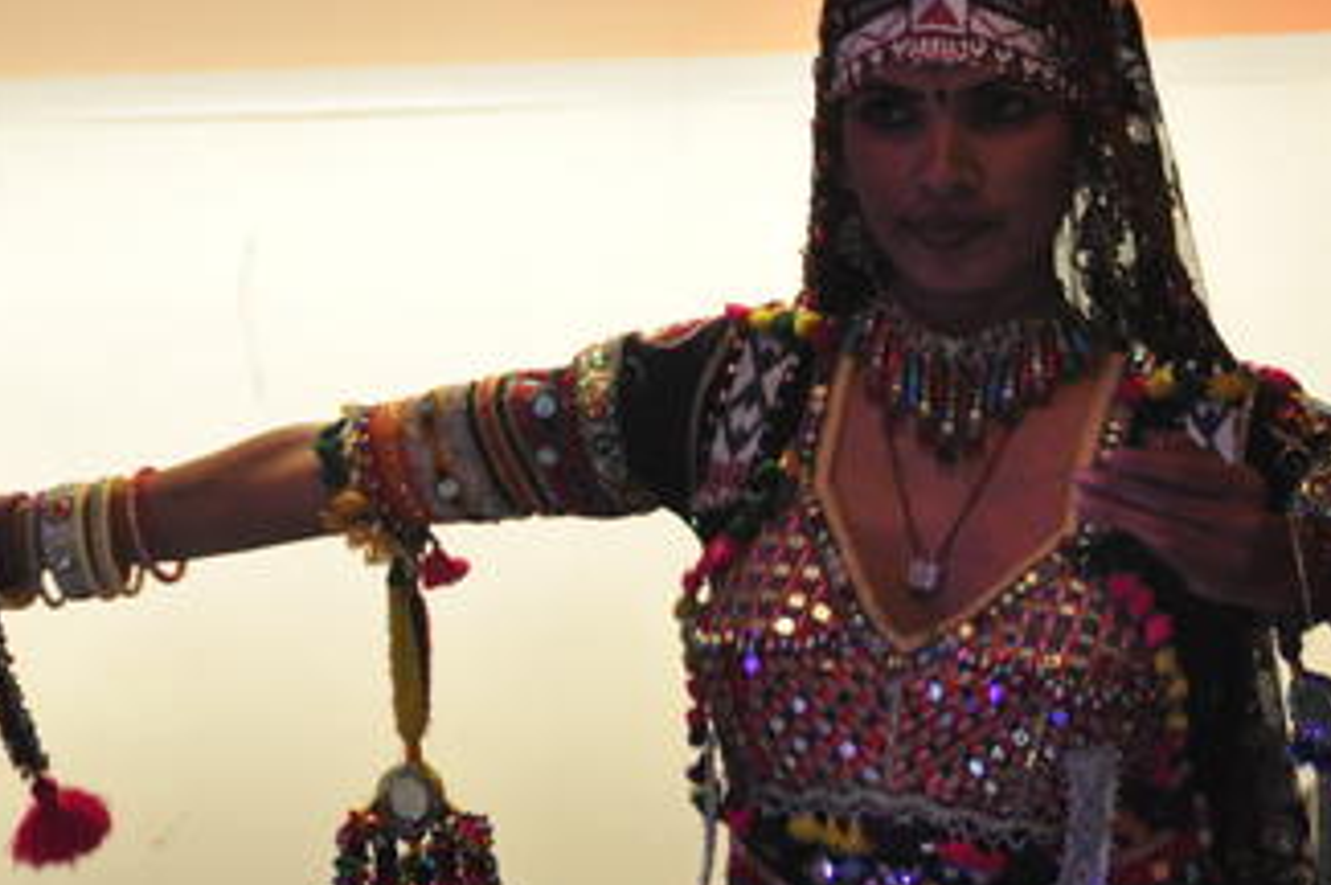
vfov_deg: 6.0
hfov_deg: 9.1
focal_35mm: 227
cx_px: 876
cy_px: 318
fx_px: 8384
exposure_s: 1/60
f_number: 5
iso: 2000
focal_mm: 82
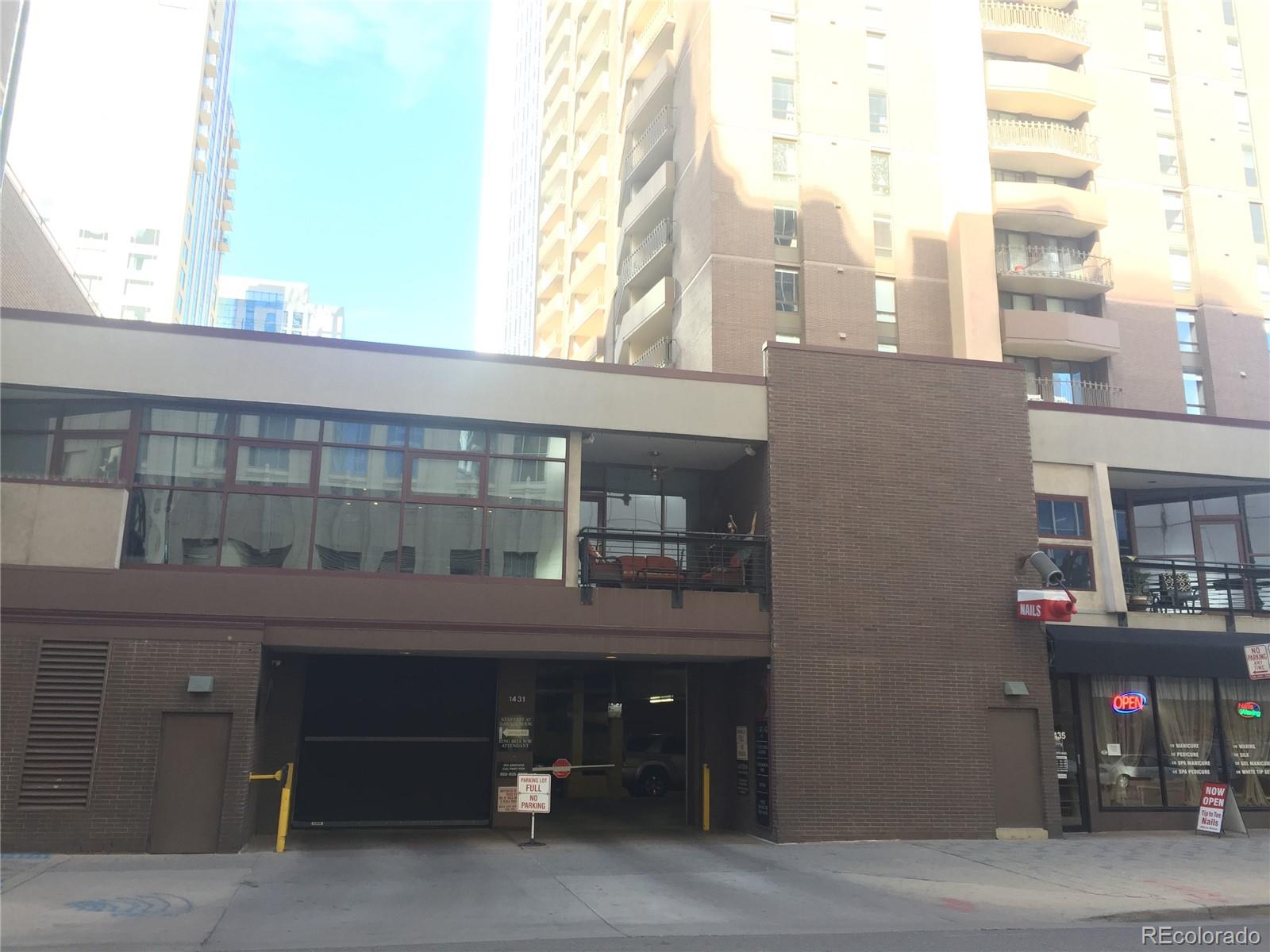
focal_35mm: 29
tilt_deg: +14.2
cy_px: 476
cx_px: 635
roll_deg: -0.4
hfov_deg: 61.7
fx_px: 1064
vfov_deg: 48.2
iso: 50
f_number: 2.2
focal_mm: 4.15
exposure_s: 1/120
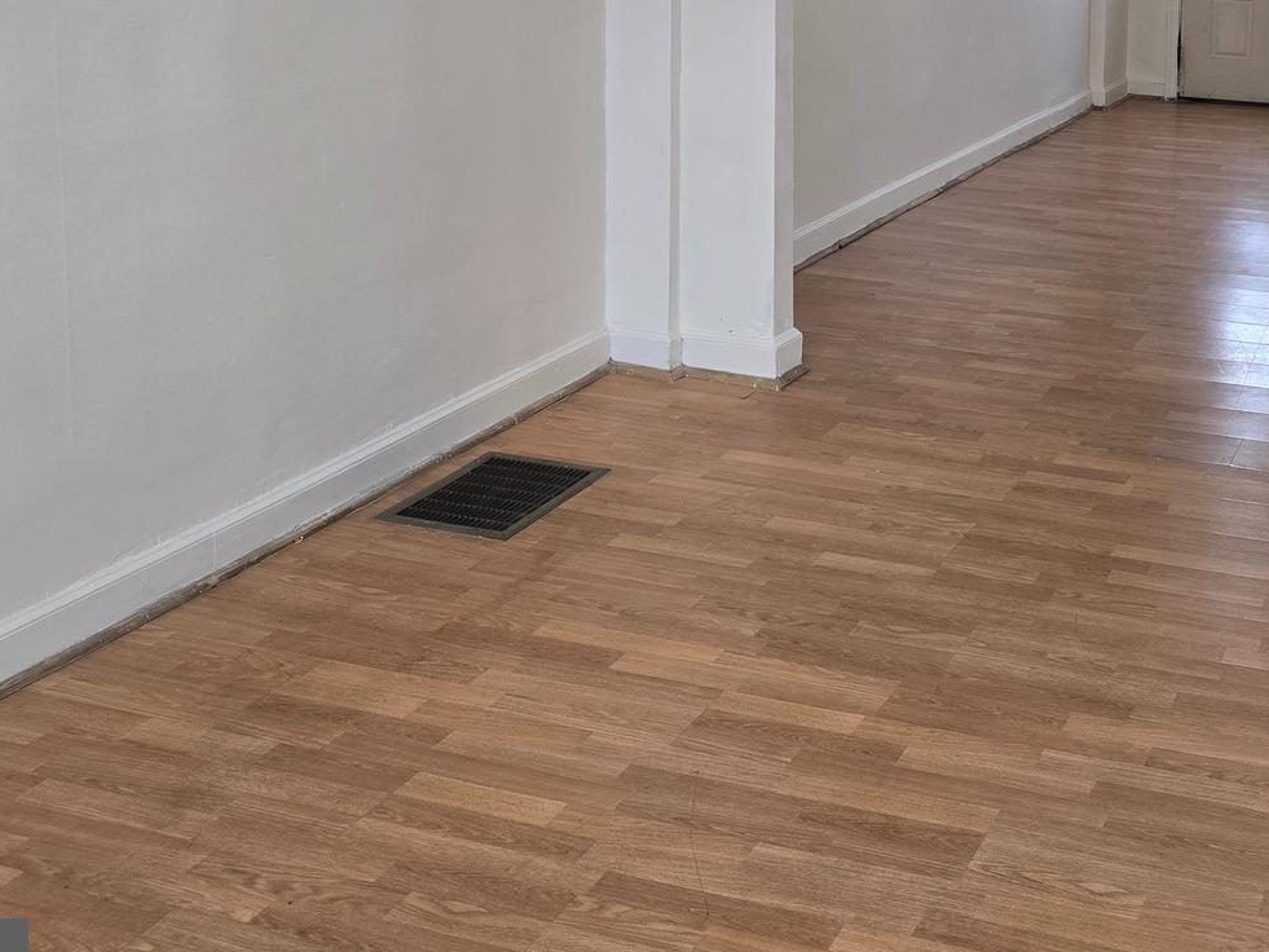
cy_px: 31
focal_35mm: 48
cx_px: 1030
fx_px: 1760
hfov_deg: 38.1
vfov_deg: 28.6
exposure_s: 1/120
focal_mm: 6.3
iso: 125
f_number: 1.7
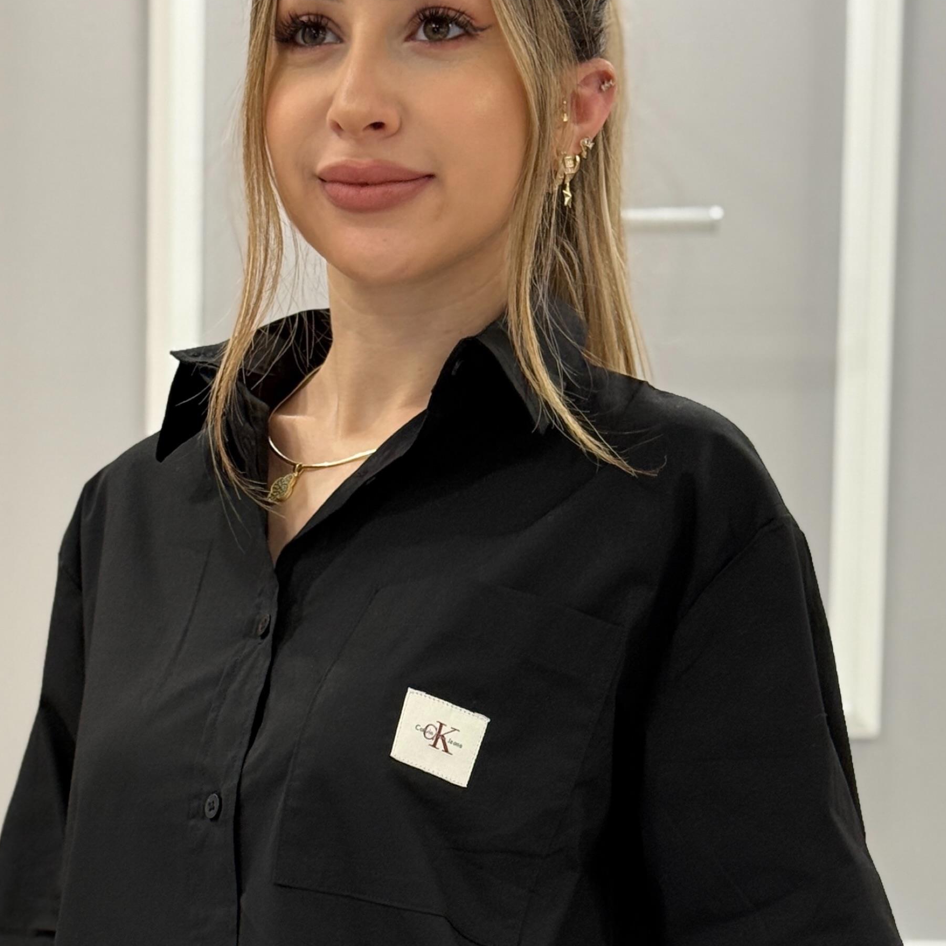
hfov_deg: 18.3
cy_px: 850
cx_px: 420
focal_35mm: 95
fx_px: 2937
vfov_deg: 18.0
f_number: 1.78
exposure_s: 1/50
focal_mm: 6.76
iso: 80
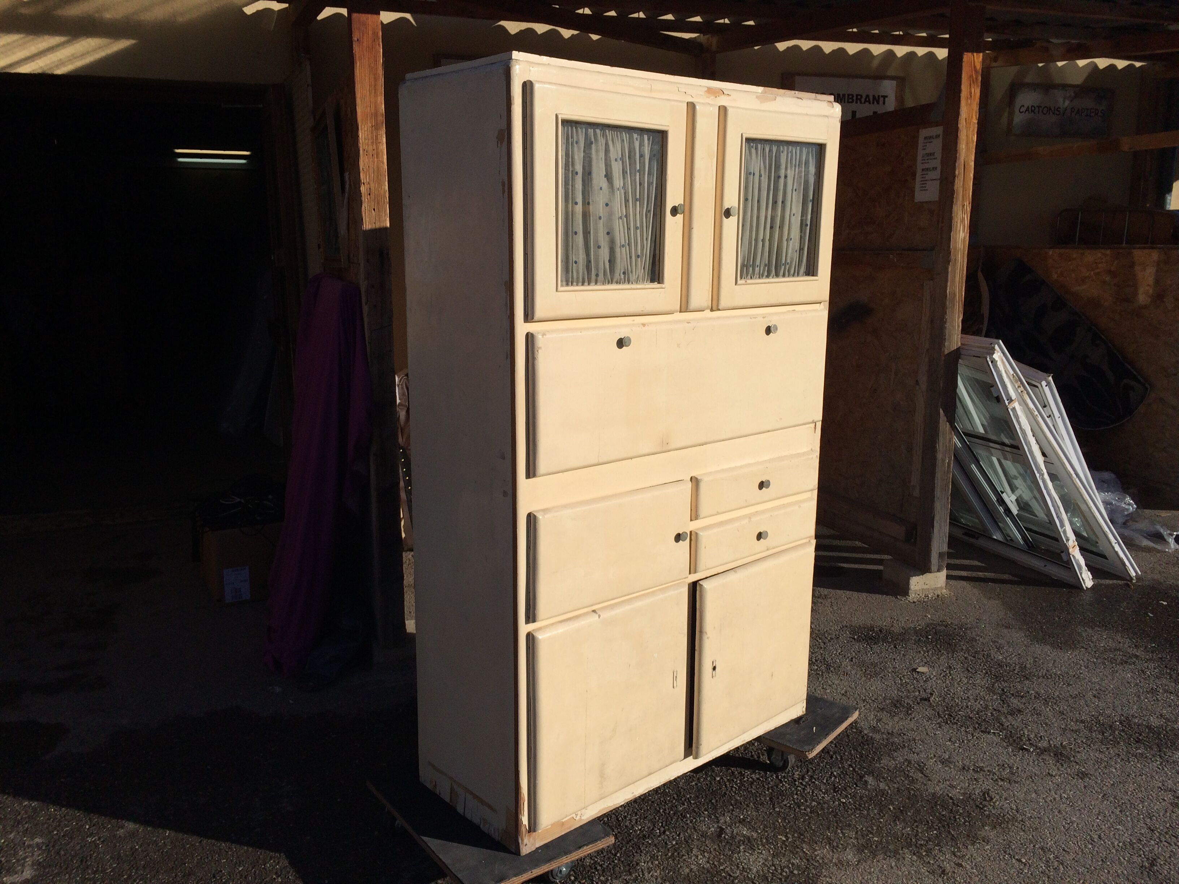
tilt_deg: -11.3
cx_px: 590
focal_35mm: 29
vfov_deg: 48.2
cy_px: 442
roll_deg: +1.1
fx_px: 988
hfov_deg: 61.7
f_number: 2.2
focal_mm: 4.15
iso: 40
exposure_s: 1/5882
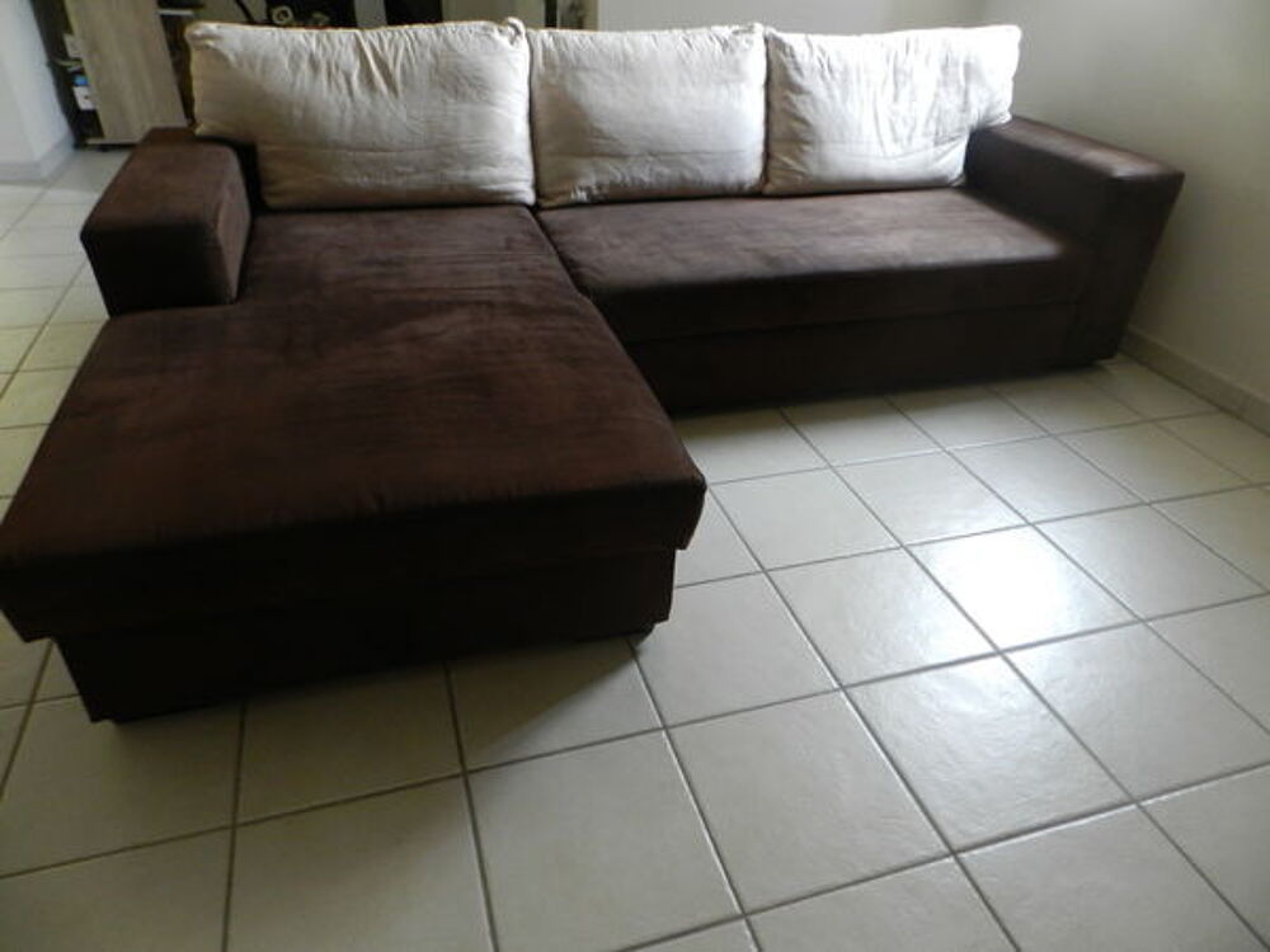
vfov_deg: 58.9
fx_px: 844
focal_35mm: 23
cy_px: 476
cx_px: 635
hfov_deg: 73.9
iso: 400
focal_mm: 4
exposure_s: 1/13
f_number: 3.4
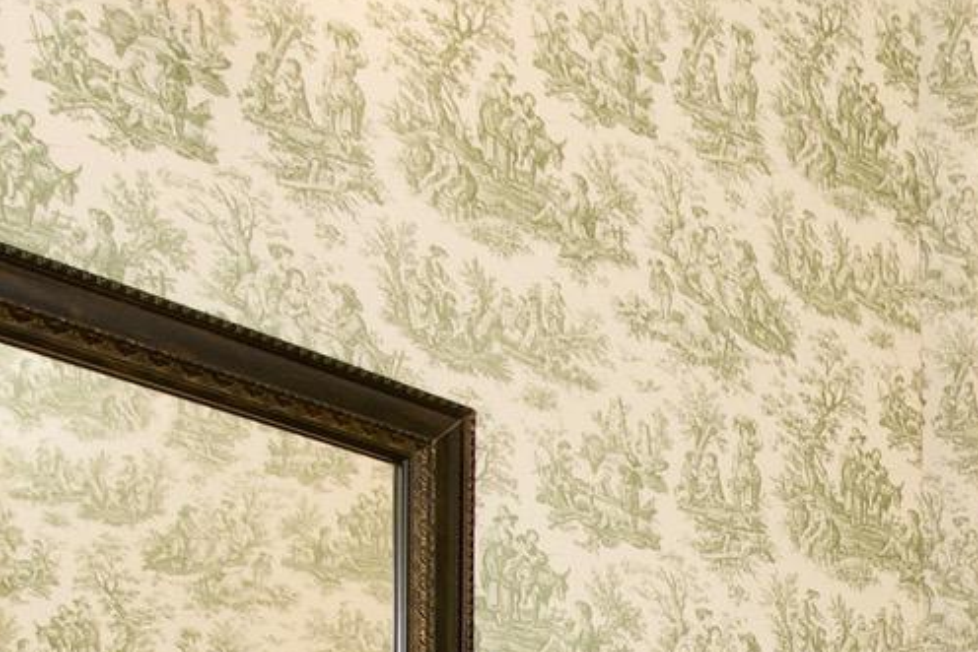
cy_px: 1080
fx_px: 1793
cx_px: 1355
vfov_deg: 17.6
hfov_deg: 25.2
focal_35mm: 66
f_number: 7.1
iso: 320
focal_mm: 11
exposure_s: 1/25
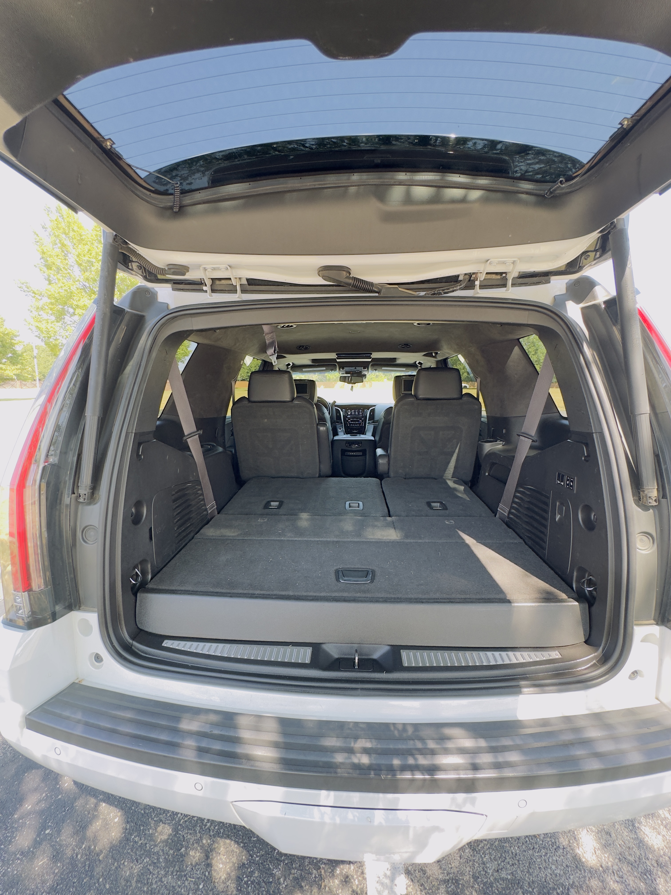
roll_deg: -2.0
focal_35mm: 14
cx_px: 336
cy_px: 448
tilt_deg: -8.3
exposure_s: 1/99
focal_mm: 2.22
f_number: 2.2
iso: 80
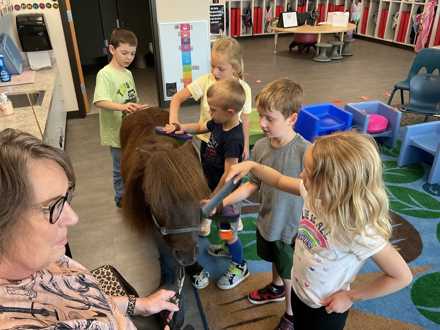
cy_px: 165
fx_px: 369
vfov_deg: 48.2
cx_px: 220
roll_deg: +1.5
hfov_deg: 61.7
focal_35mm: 29
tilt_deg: -27.6
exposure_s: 1/60
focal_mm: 3
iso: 125
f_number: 1.8
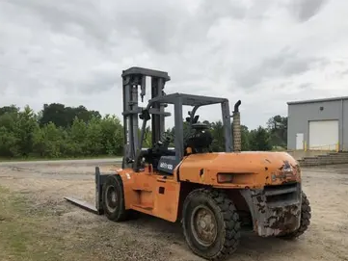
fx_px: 312
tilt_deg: +4.5
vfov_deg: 45.4
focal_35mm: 31
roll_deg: +0.0
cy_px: 143
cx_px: 183
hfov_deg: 58.3
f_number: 1.8
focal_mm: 4
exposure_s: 1/291
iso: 20
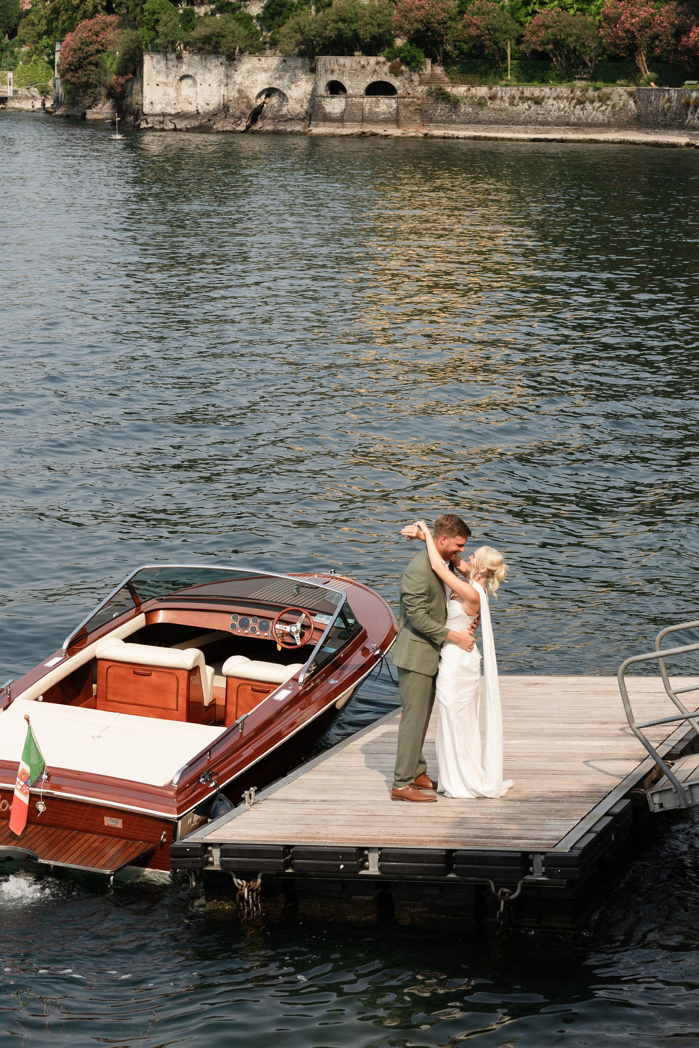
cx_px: 316
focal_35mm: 91
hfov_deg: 15.0
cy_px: 488
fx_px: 2650
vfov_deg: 22.4
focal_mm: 70
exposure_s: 1/250
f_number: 7.1
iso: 100
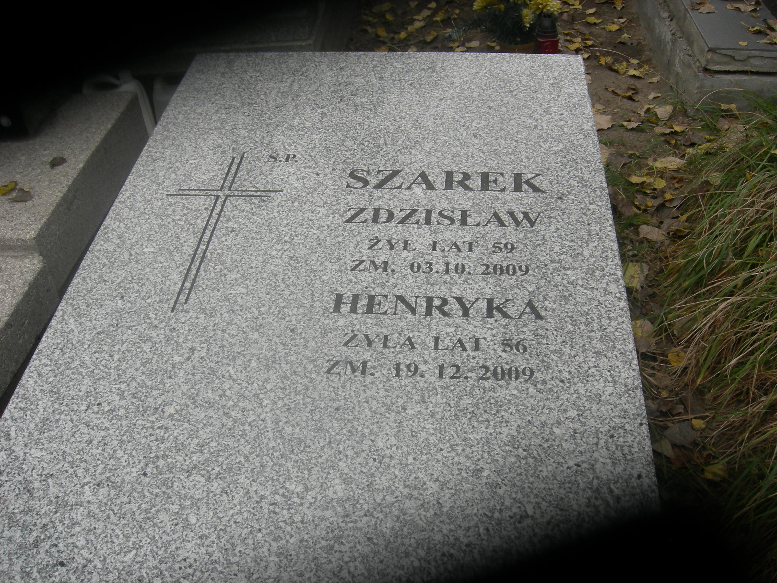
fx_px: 808
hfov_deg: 51.4
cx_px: 388
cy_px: 292
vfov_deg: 39.7
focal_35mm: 36
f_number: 6
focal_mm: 7.5
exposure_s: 1/188
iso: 64
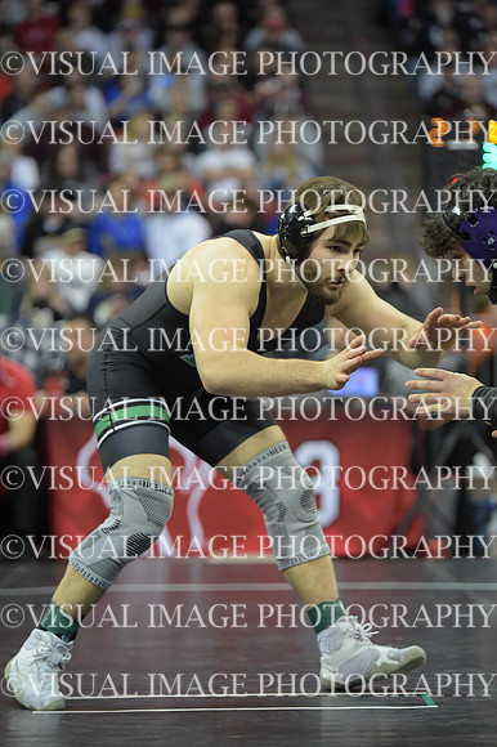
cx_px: 248
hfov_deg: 10.1
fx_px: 2799
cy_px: 374
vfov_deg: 15.2
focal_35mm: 135
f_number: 2.8
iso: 6400
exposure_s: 1/1250
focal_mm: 135
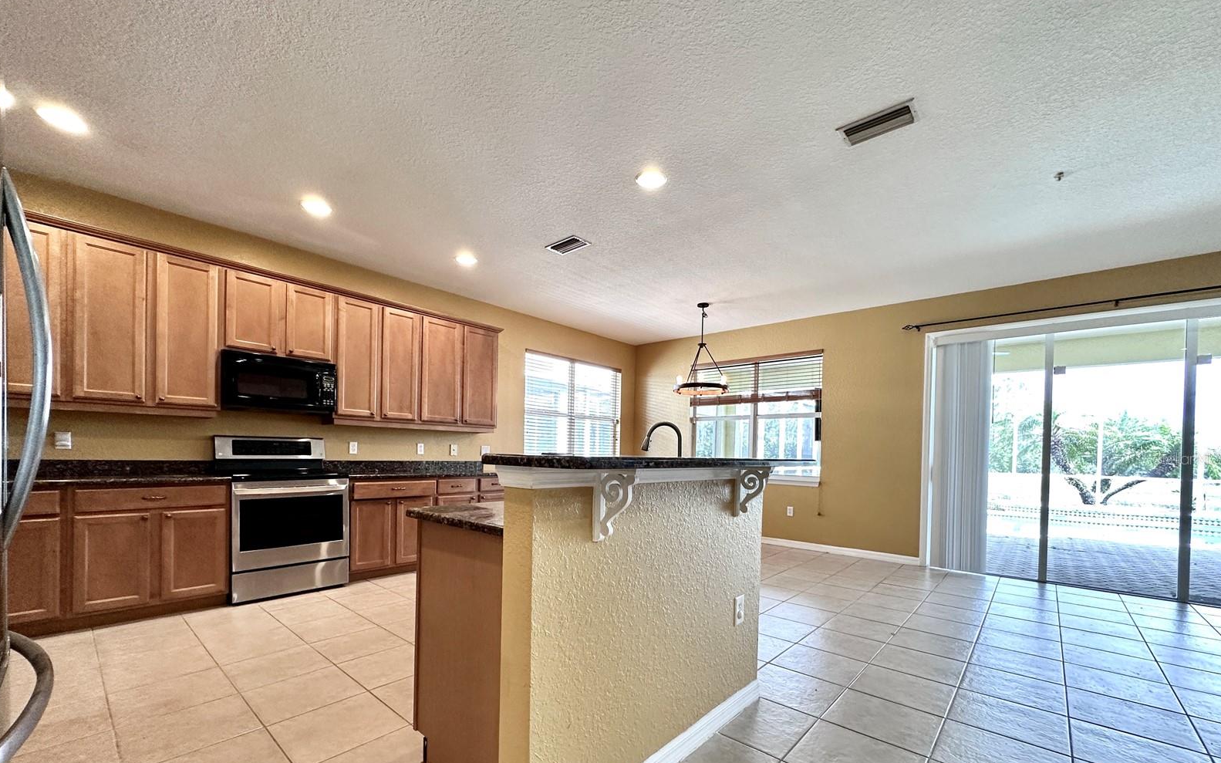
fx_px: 499
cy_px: 458
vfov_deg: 74.0
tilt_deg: -1.0
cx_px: 609
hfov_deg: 101.5
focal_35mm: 15
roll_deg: -0.9
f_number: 2.2
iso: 200
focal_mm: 2.22
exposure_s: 1/120
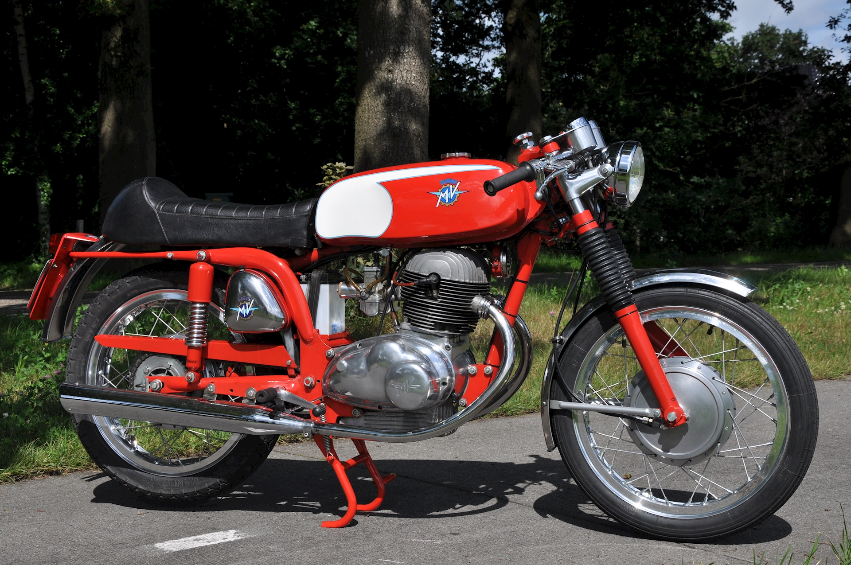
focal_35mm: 57
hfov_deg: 35.1
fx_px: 1346
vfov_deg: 23.7
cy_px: 282
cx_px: 426
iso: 200
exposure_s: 1/640
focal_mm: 38
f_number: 10
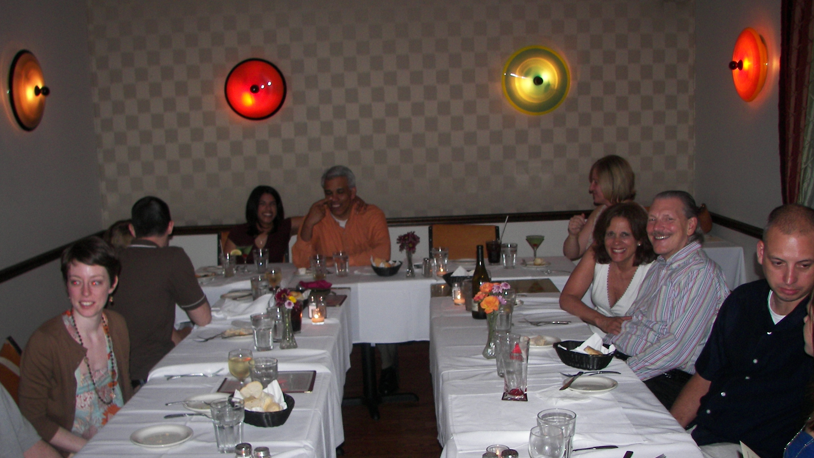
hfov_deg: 50.5
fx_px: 863
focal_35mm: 40
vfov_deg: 29.6
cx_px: 405
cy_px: 284
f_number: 2.8
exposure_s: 1/30
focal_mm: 6
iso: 100
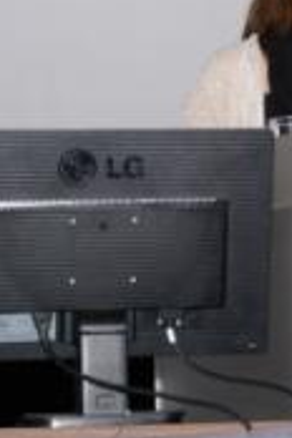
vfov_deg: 9.7
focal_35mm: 212
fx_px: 2583
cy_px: 146
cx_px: 438
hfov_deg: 6.4
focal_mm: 55
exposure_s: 1/80
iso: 400
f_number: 5.6
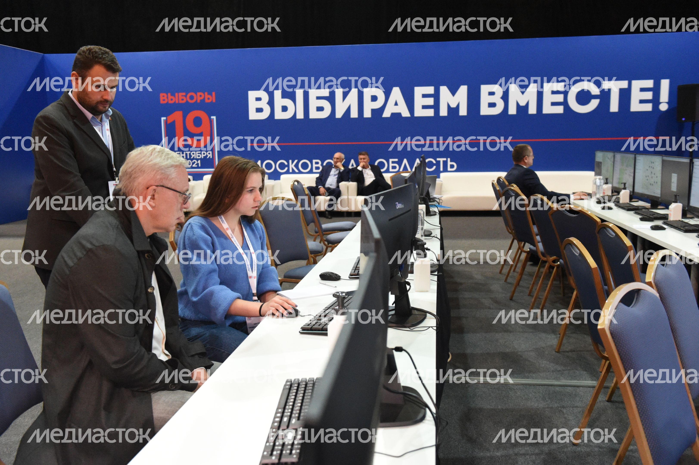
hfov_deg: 55.8
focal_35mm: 34
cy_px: 232
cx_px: 350
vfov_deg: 38.8
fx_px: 660
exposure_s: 1/800
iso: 12800
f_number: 5
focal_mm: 34
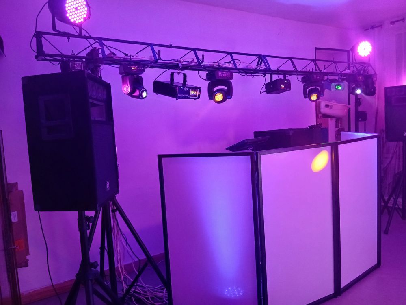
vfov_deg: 53.1
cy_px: 152
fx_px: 305
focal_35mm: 26
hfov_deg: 67.3
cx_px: 203
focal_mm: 3.98
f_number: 1.8
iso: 250
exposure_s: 1/33.3
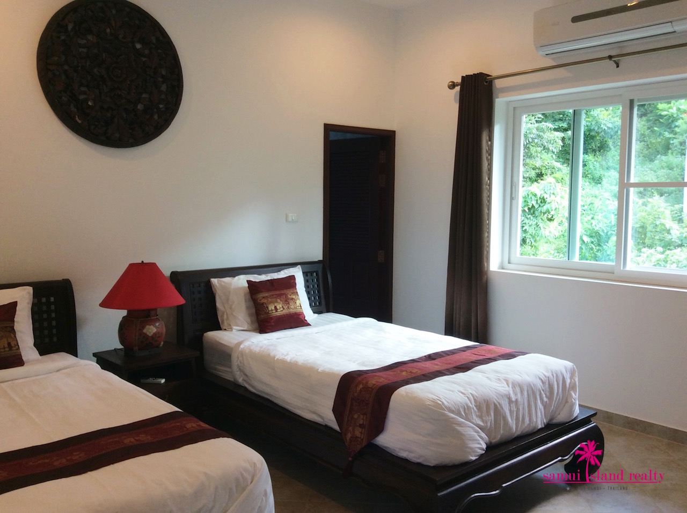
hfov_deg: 56.9
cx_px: 344
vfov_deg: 44.1
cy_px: 256
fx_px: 634
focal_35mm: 32
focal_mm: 3.3
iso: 40
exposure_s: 1/30
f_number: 2.4
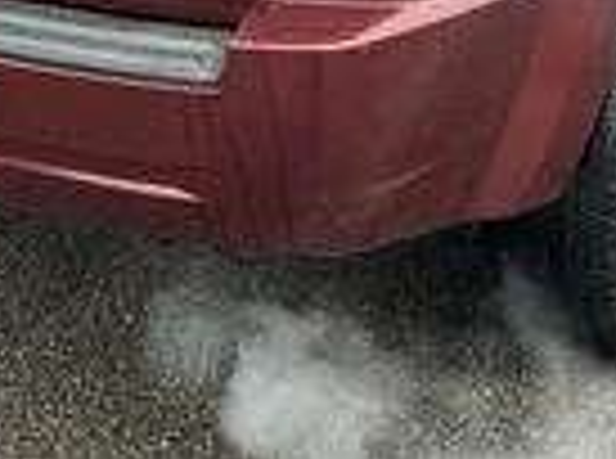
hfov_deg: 23.9
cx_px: 328
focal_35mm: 82
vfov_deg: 16.5
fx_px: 1455
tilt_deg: -7.8
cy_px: -207
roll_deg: +1.1
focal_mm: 3
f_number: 1.8
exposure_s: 1/98
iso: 64
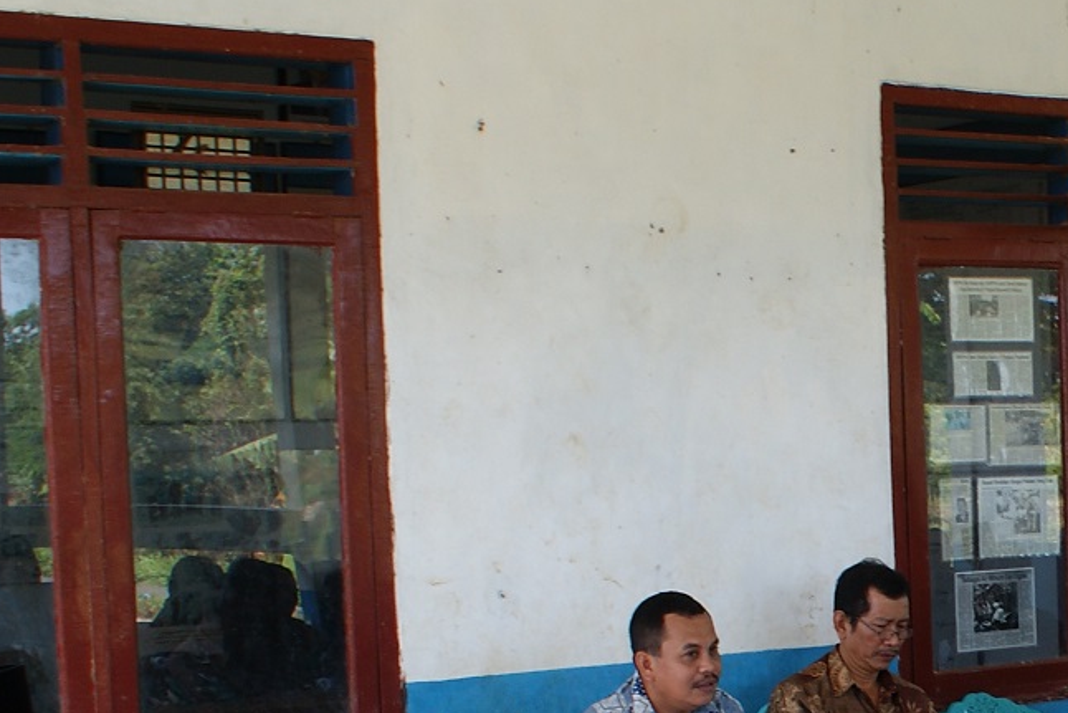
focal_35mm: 81
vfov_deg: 16.5
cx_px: 1230
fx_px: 2403
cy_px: 710
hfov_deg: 23.2
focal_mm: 18
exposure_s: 1/50
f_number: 5
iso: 100
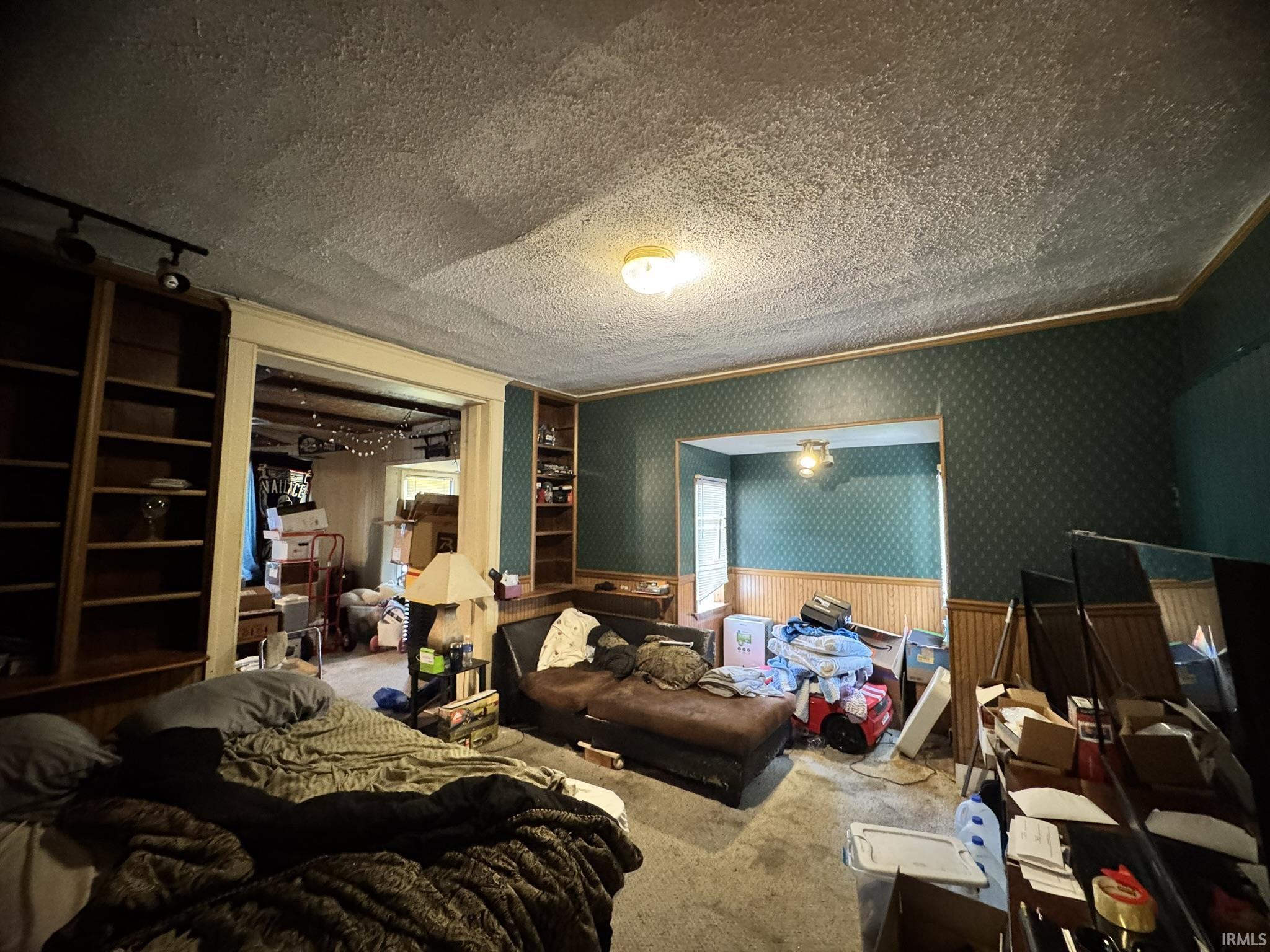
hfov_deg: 102.1
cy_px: 476
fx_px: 514
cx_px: 635
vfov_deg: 85.7
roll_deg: -0.3
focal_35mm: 14
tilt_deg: +4.6
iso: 1000
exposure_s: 1/60
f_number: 2.2
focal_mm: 2.22
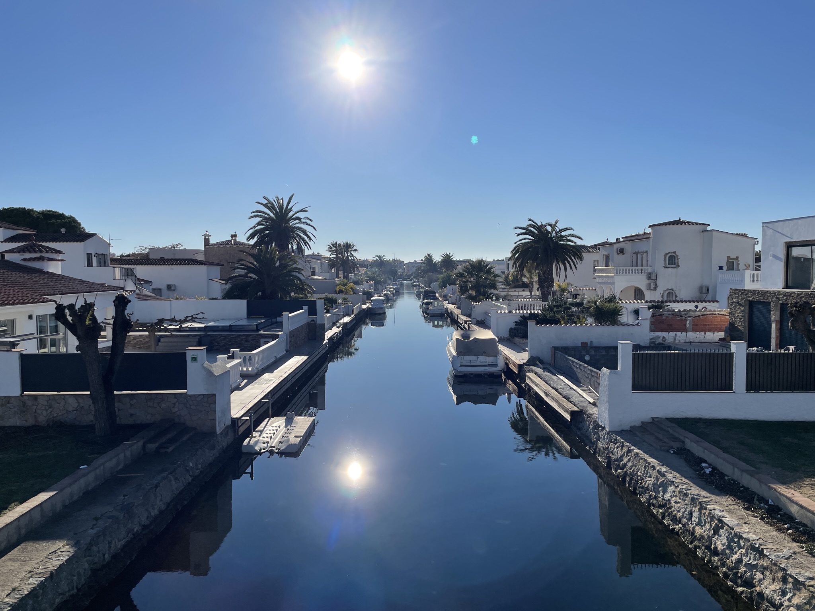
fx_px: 612
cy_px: 306
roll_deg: +0.3
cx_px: 408
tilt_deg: -3.1
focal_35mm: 26
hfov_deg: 67.3
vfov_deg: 53.1
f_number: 1.6
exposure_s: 1/9091
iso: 32
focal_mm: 4.2
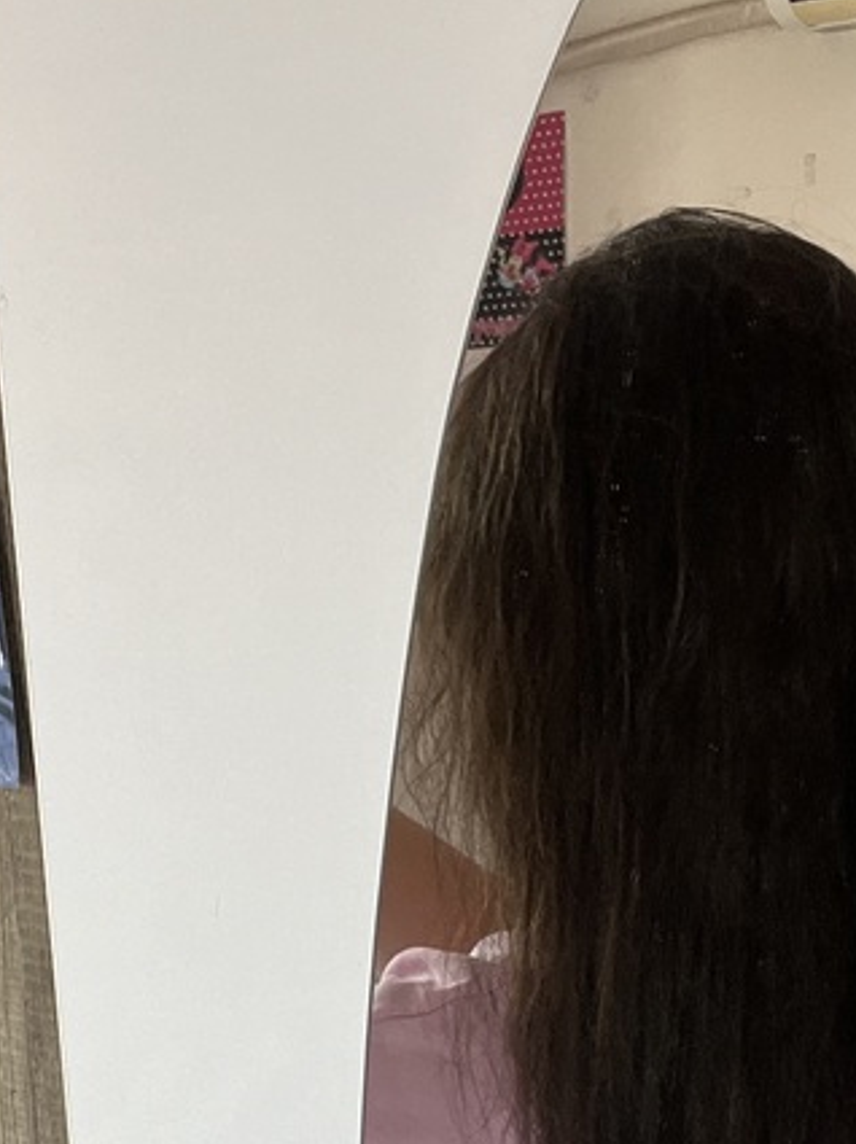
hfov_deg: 22.5
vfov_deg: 28.8
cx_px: 382
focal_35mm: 65
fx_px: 2146
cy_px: 1004
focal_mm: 2.71
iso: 100
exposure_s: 1/114
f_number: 2.2
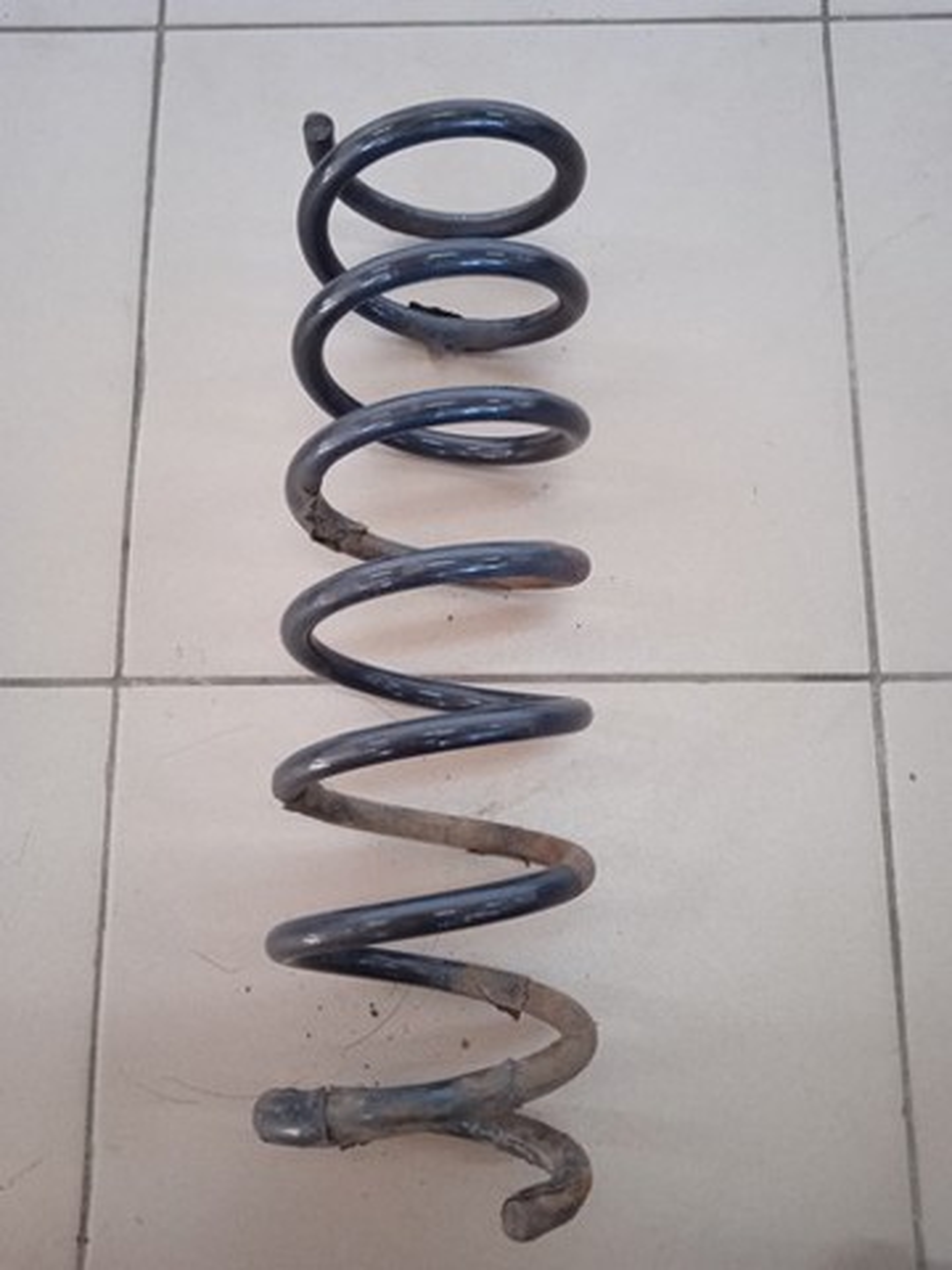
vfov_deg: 63.4
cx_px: 476
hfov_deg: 49.7
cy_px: 635
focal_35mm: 28
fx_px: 1027
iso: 837
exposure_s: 1/25
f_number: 2.2
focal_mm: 3.43
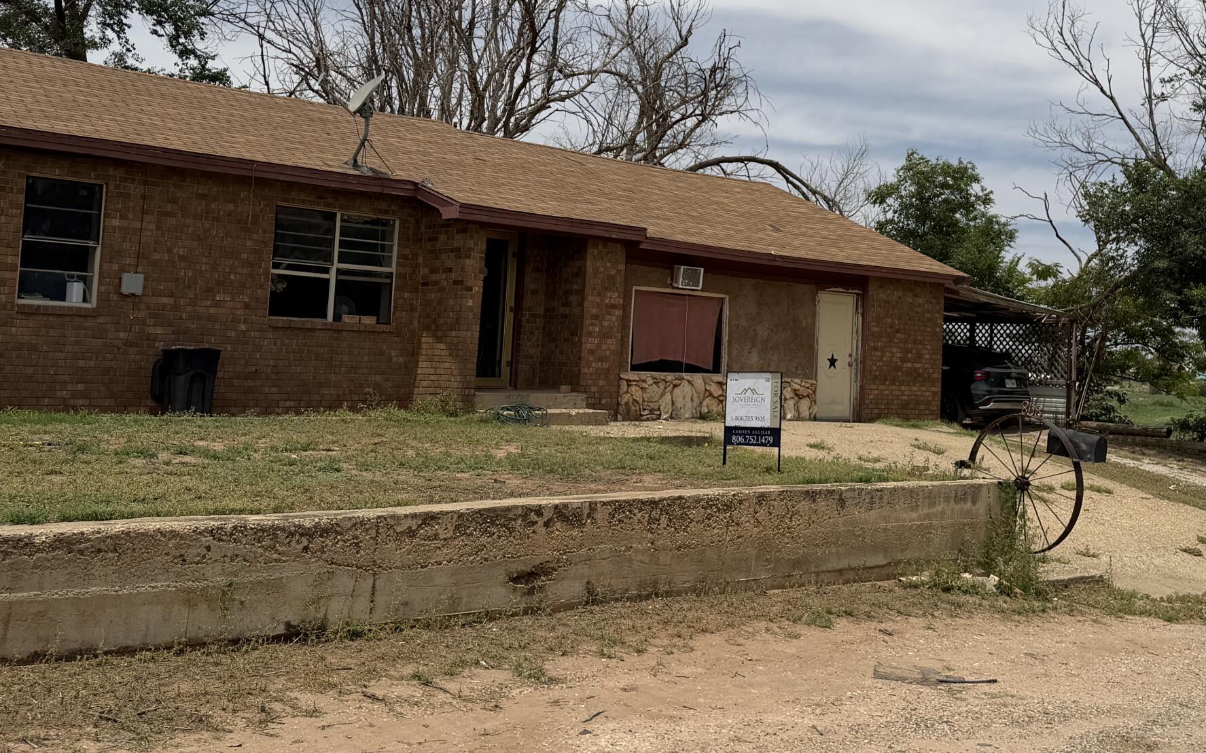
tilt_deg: +4.8
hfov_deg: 45.4
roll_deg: -3.1
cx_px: 817
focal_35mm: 43
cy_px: 247
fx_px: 1413
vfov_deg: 29.6
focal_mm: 6.76
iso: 80
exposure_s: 1/10309
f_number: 1.78
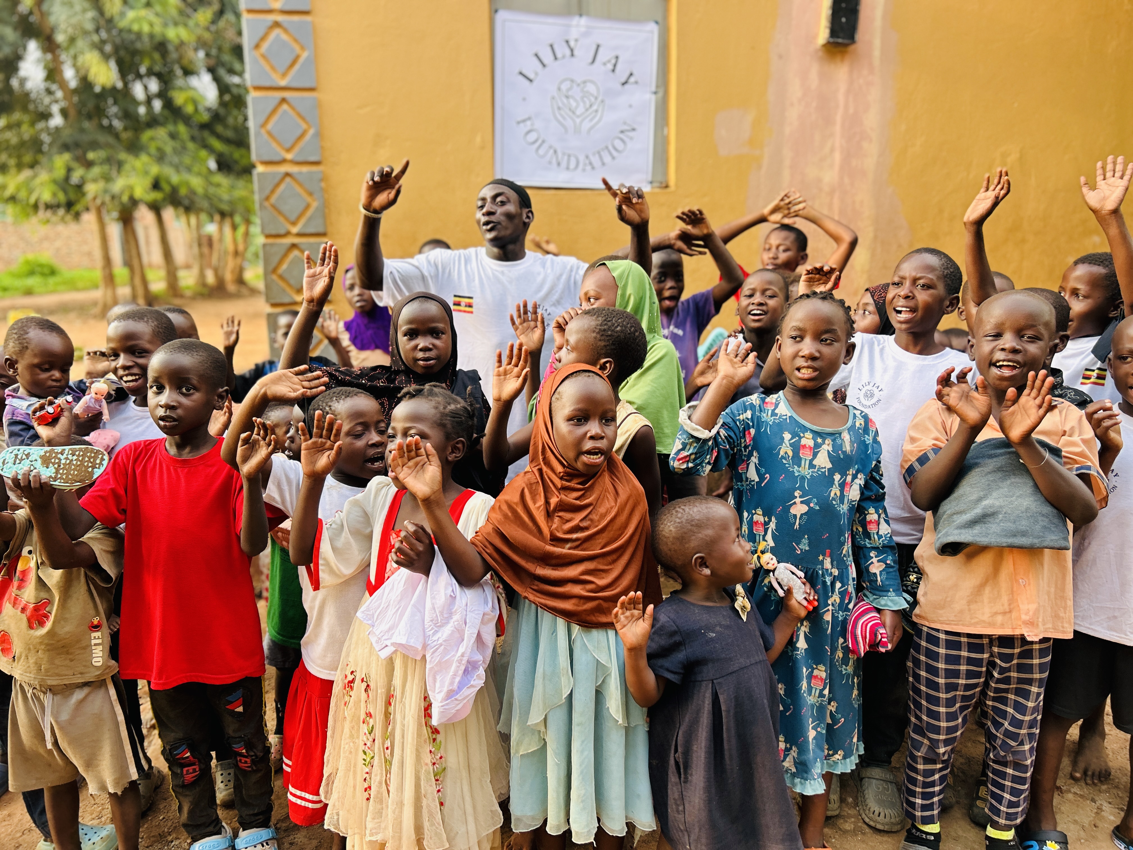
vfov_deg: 53.1
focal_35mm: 26
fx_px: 851
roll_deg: +0.3
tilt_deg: -10.5
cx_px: 566
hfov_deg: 67.3
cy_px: 425
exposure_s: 1/150
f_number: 1.5
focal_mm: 5.7
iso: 50
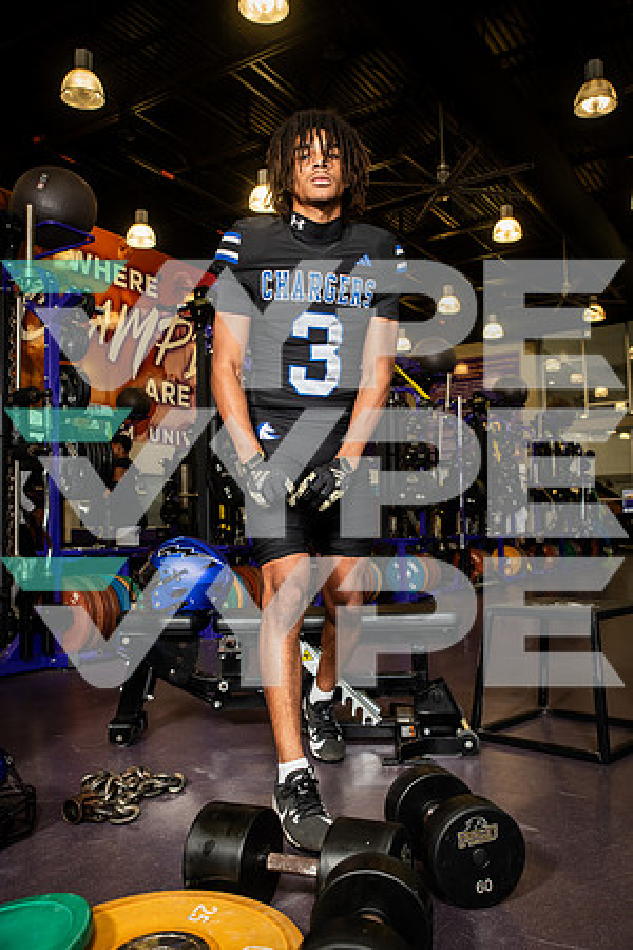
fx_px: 844
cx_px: 316
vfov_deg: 58.7
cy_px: 475
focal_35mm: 32
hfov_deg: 41.1
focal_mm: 32
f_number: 5.6
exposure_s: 1/250
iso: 500
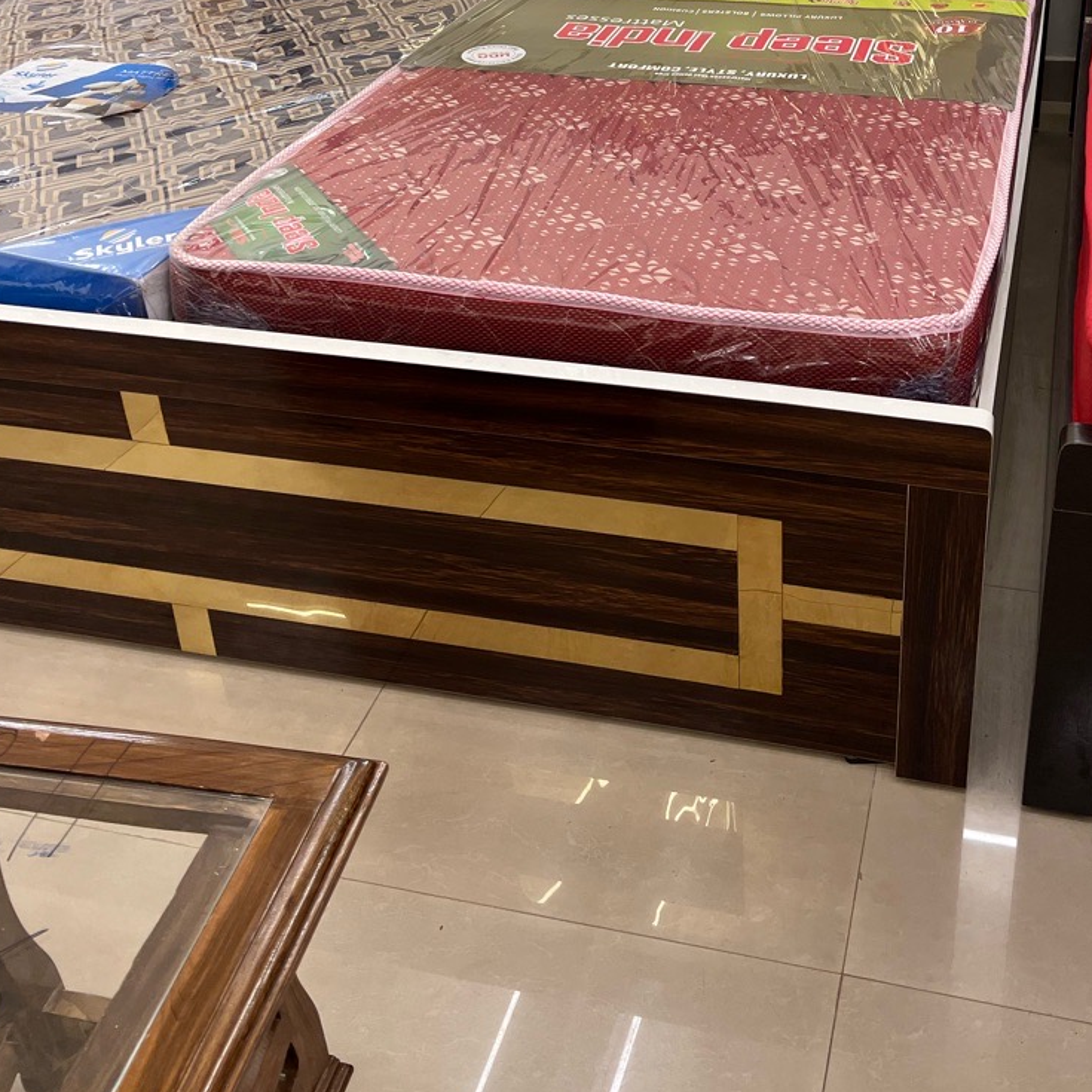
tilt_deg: -26.5
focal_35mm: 40
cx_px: 694
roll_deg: +0.9
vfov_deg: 40.3
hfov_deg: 41.5
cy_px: 230
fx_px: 1428
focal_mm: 5.7
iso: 80
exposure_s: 1/100
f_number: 1.5
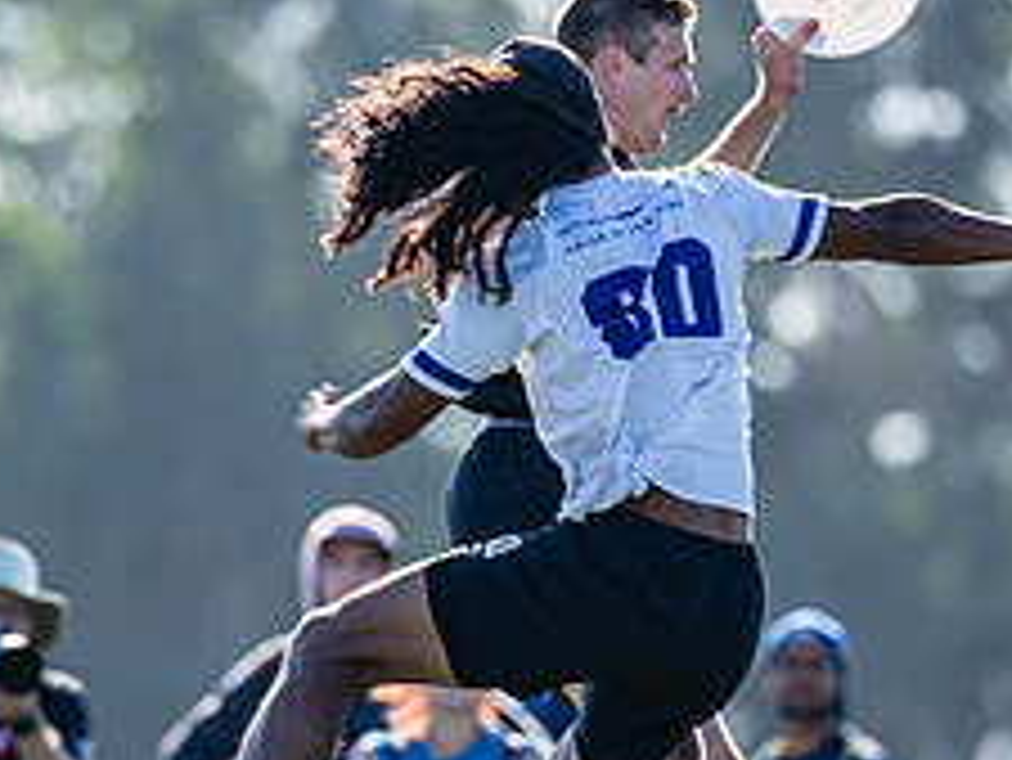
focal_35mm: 688
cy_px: 670
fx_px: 20124
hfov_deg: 2.9
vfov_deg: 2.2
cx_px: 387
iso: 125
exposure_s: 1/1250
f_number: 3.2
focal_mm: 240
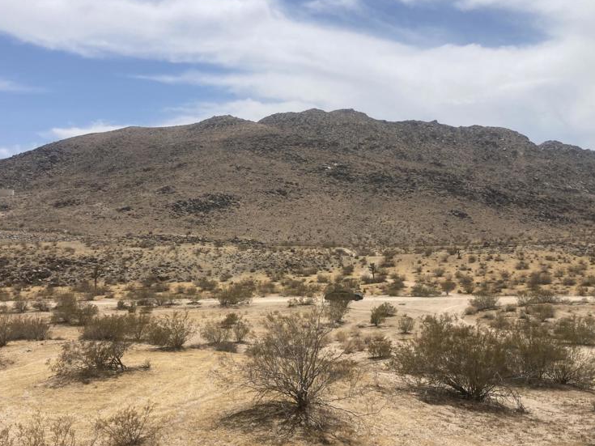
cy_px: 254
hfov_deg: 47.9
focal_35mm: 39
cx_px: 304
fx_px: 670
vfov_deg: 36.7
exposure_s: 1/4808
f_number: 1.8
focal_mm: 3.99
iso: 25
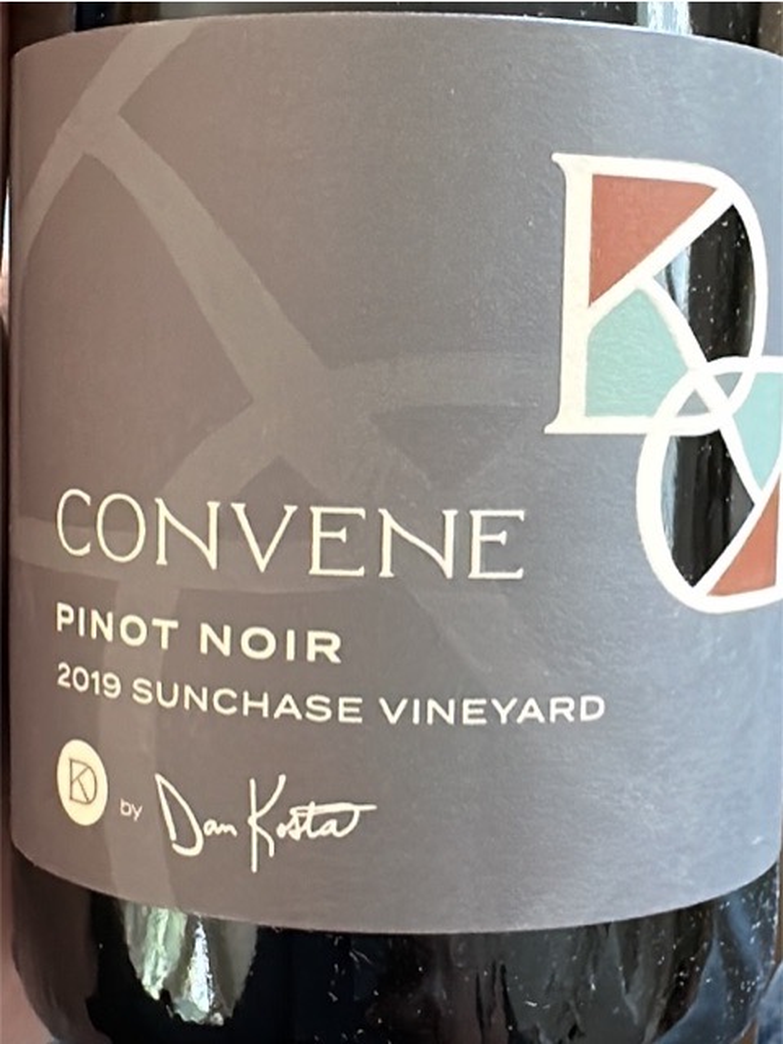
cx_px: 392
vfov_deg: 58.4
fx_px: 935
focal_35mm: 31
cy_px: 522
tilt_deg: -69.4
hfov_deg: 45.4
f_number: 2.2
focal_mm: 2.22
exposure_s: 1/40
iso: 320
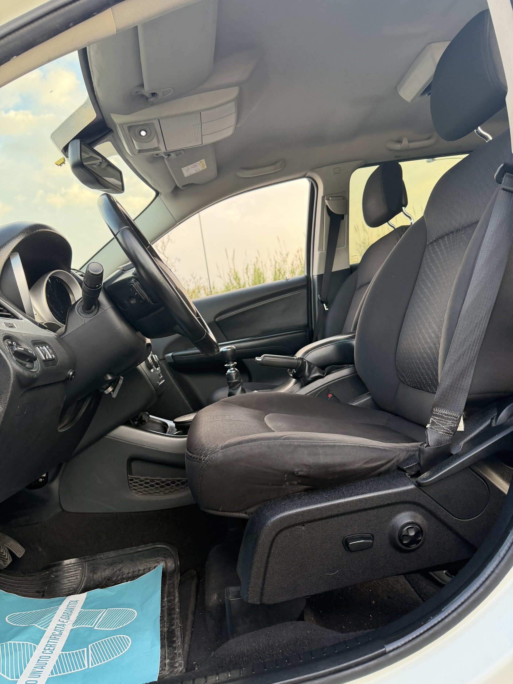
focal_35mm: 24
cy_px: 342
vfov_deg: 71.6
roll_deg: +8.8
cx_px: 256
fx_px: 474
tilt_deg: -1.1
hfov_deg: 56.8
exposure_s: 1/225
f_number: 1.78
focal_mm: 6.76
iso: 200
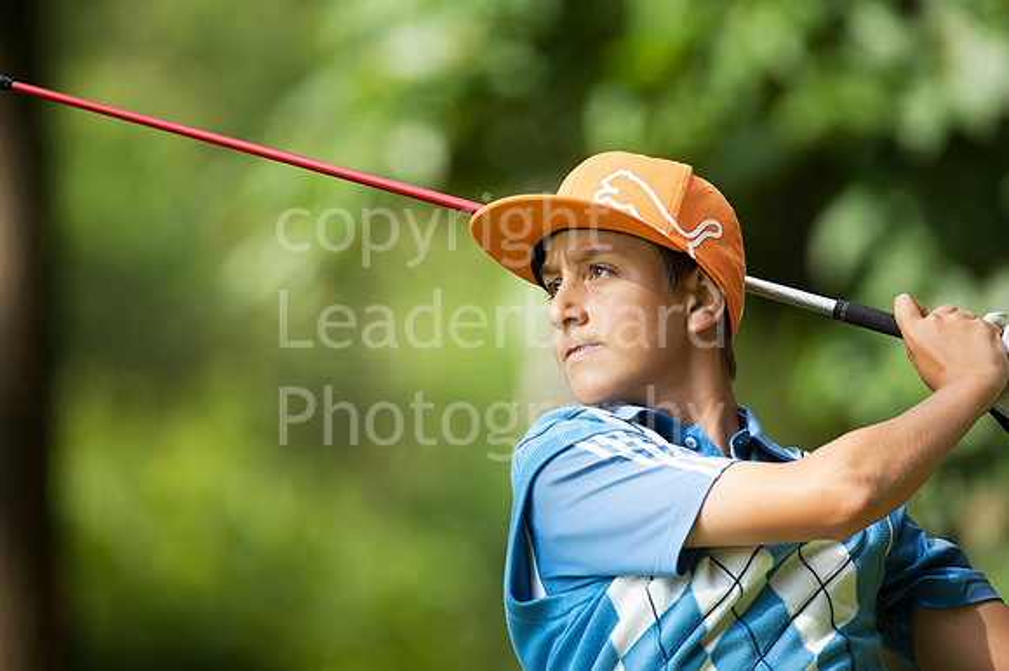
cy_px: 336
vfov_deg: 4.6
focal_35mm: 300
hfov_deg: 6.9
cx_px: 504
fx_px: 8403
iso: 400
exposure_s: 1/1600
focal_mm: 300
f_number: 5
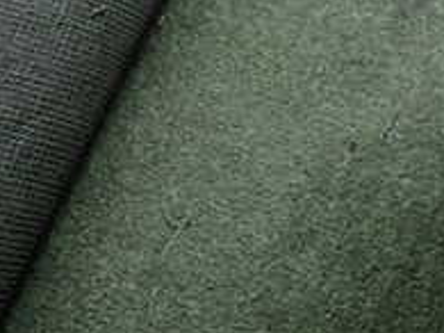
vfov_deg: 17.8
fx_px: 987
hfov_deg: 21.7
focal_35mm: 77
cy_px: -109
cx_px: 644
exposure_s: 1/160
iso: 100
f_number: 2
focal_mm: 4.5
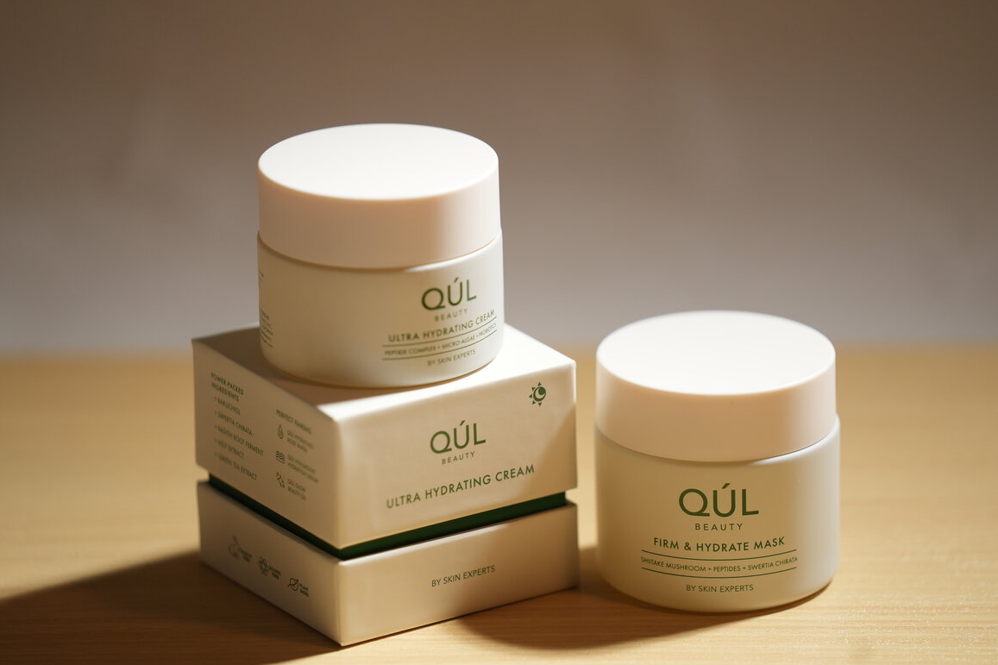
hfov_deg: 10.6
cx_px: 510
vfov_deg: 7.1
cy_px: 342
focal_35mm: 194
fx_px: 5377
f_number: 2.8
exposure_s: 1/1600
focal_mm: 187
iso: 640
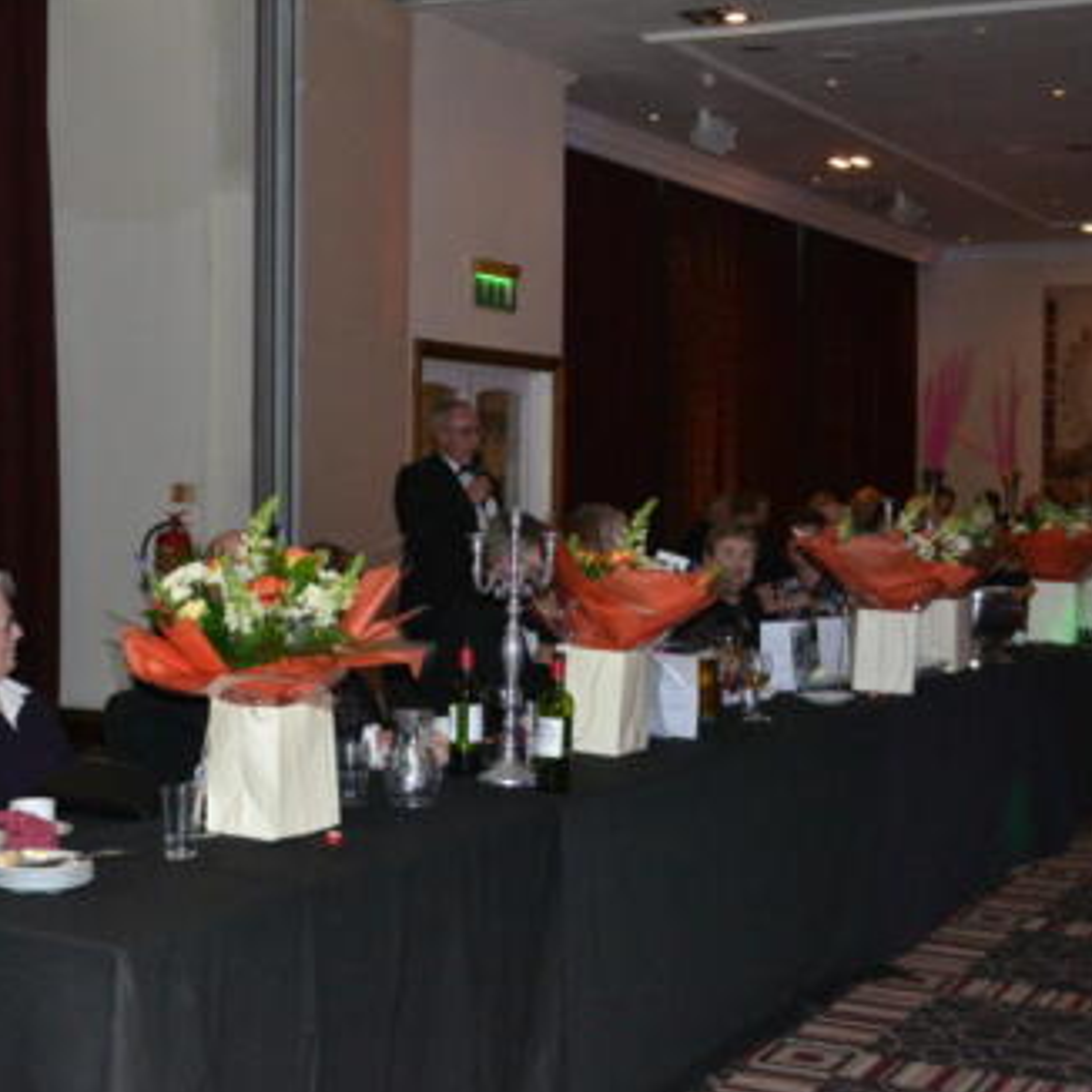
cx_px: 402
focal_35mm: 57
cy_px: 551
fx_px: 2022
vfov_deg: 30.2
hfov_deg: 30.1
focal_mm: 29
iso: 3200
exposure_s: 1/60
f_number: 4.5
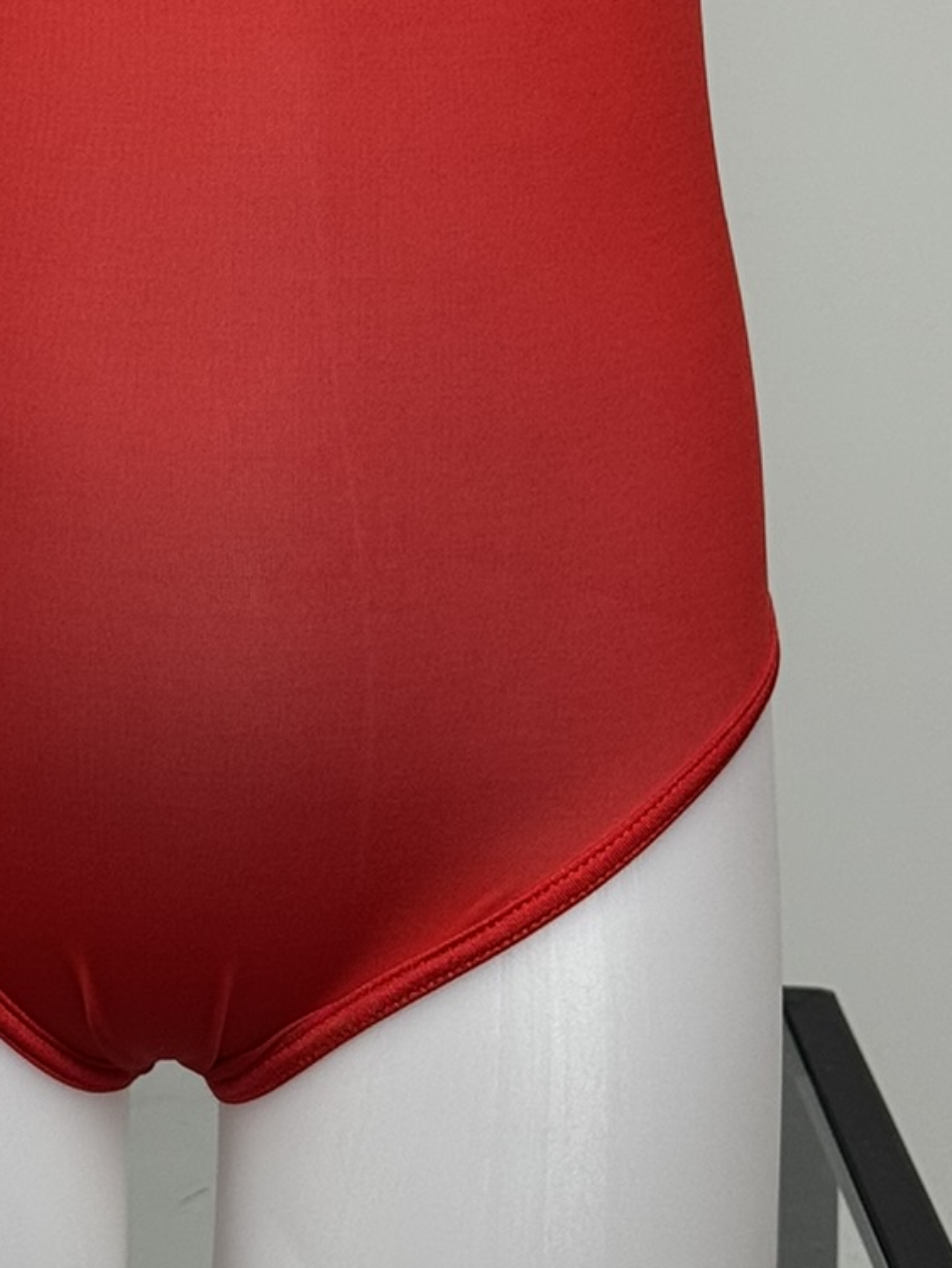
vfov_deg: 14.7
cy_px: -73
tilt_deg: -5.9
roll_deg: -0.1
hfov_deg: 11.3
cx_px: 225
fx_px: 4801
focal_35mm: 131
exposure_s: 1/100
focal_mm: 6.76
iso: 50
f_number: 1.78
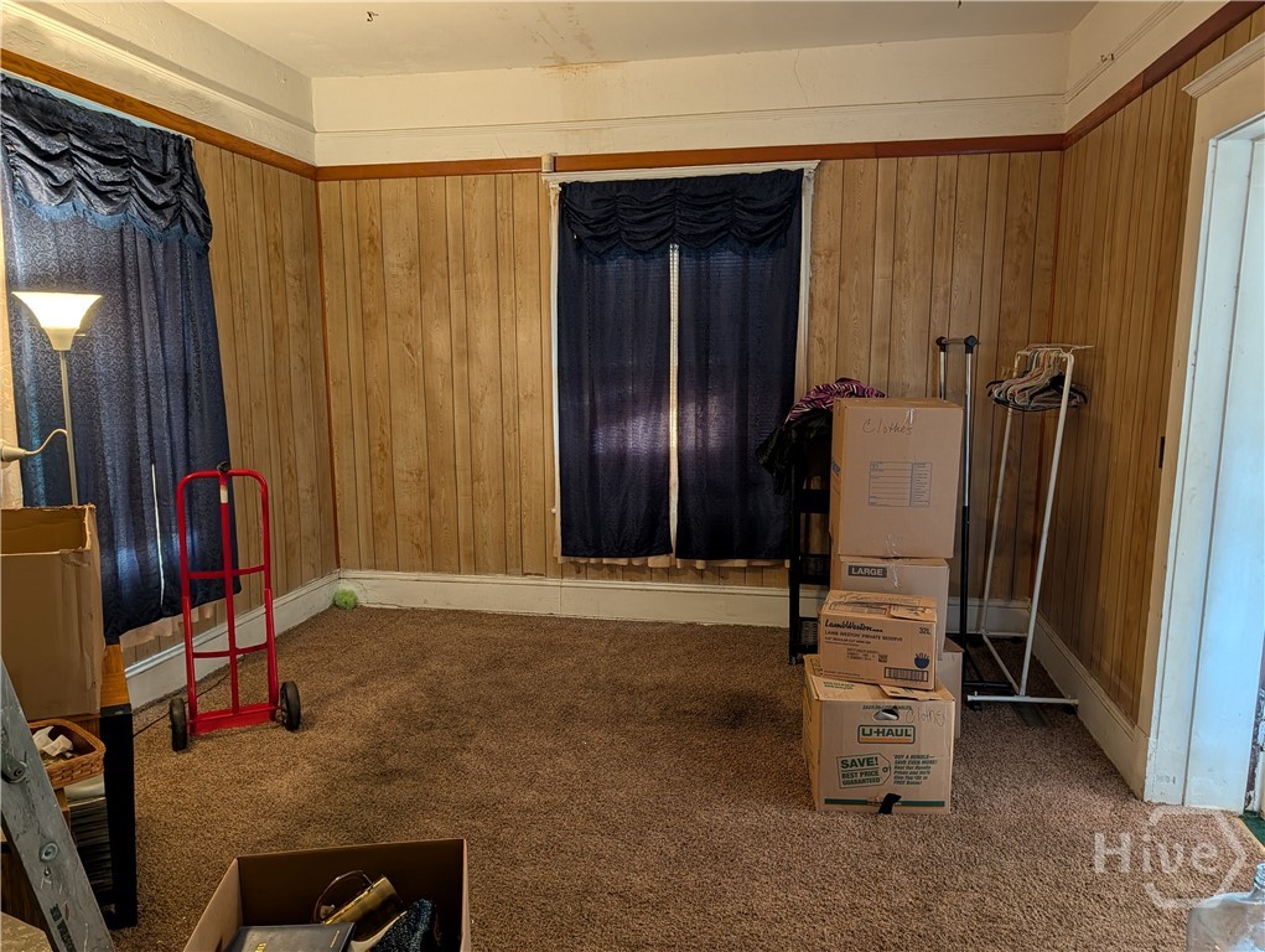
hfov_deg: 71.5
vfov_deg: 56.9
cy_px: 476
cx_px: 632
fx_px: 878
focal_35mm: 24
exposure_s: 1/120
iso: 303
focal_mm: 6.9
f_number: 1.68
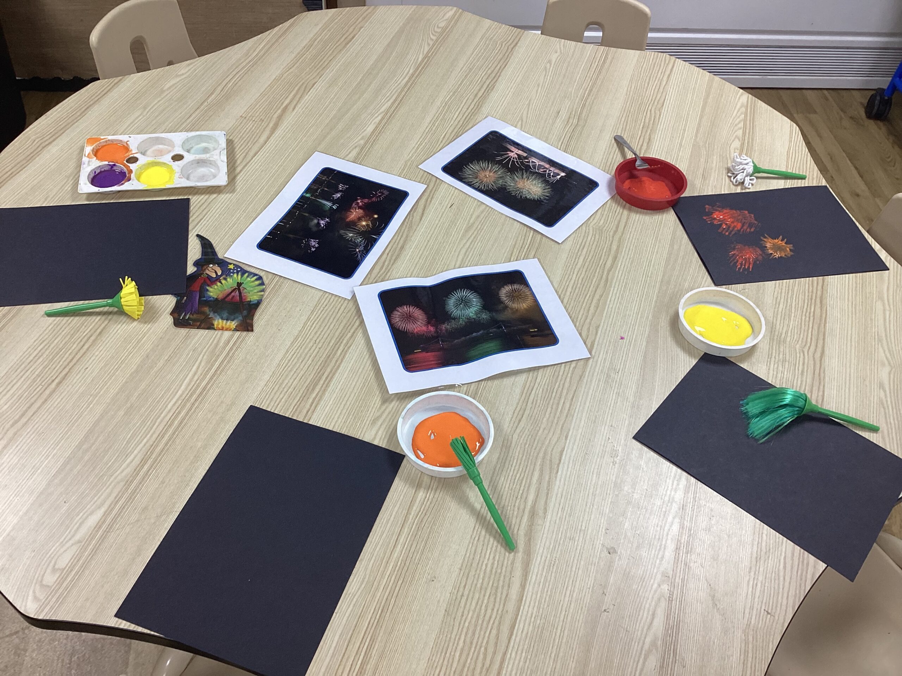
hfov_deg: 58.4
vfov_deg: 45.4
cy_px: 338
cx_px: 451
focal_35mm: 31
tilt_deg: -48.6
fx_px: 808
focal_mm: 3.3
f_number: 2.4
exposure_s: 1/50
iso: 64
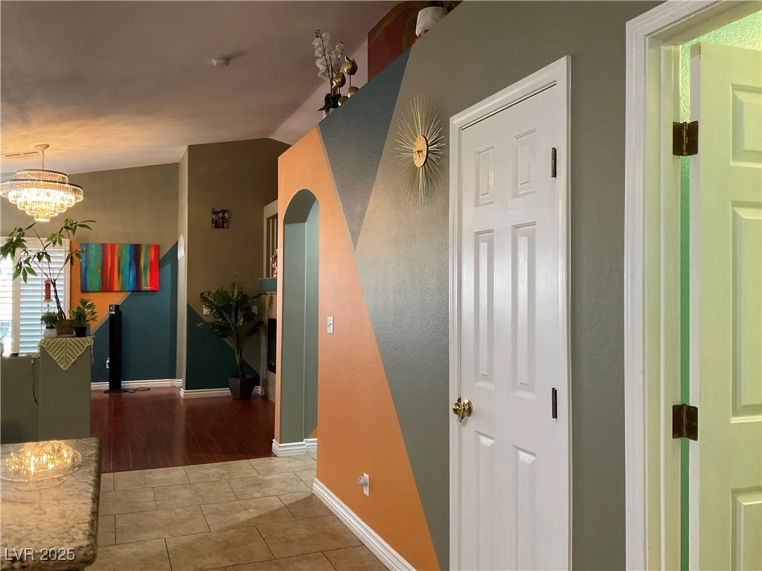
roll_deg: -0.6
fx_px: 638
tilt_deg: +0.9
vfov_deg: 48.2
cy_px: 286
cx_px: 381
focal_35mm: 29
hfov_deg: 61.7
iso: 250
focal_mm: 3
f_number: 1.8
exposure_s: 1/60
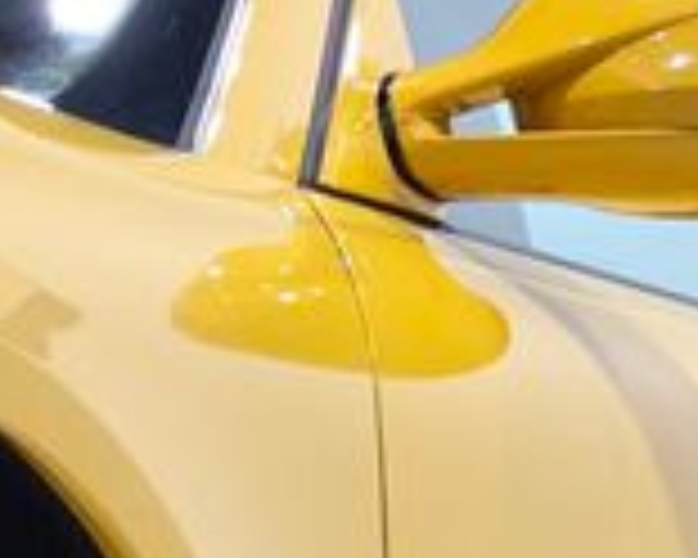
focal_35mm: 278
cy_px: 1040
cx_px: 63
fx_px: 5743
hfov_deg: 6.9
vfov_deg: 5.5
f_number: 2.4
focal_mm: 7.9
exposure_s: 1/120
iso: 200
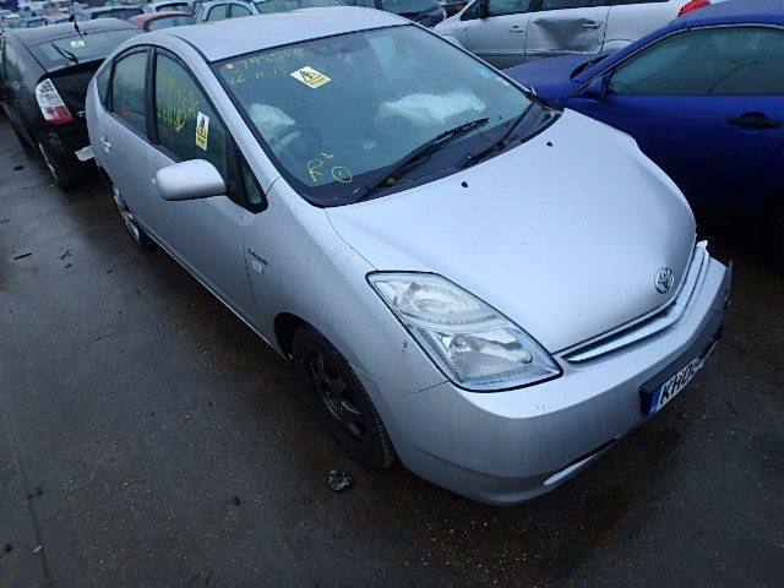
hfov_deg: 79.0
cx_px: 392
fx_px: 476
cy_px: 294
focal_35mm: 21
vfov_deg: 63.4
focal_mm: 3.7
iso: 125
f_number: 3.5
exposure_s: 1/100
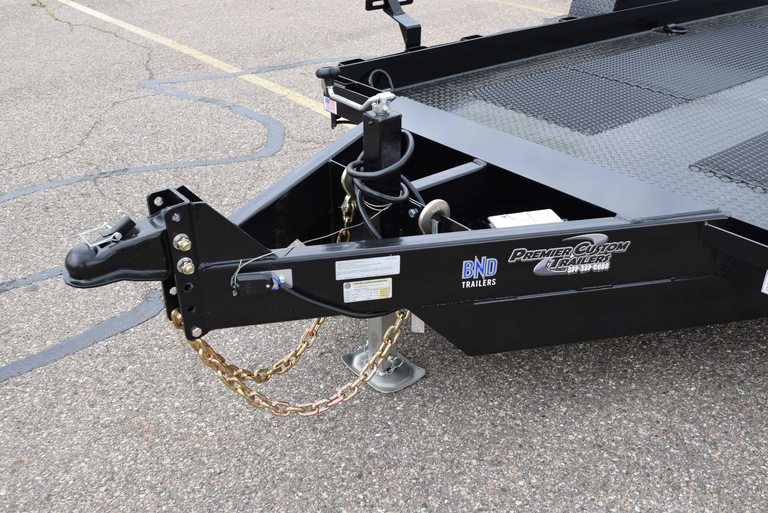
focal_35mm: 36
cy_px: 256
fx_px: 769
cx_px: 384
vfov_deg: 36.9
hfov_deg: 53.1
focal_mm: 24
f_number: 8
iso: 400
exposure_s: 1/250
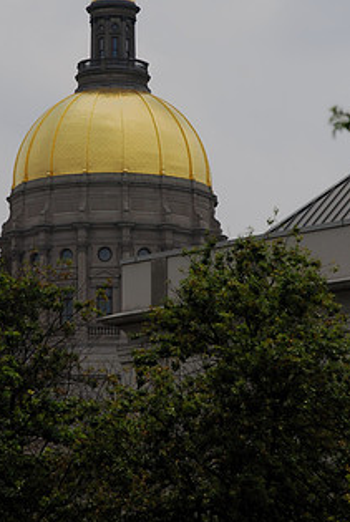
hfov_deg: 6.8
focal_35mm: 204
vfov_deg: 10.1
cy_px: 159
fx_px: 2961
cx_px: 120
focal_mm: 95
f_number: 6.3
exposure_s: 1/640
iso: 100
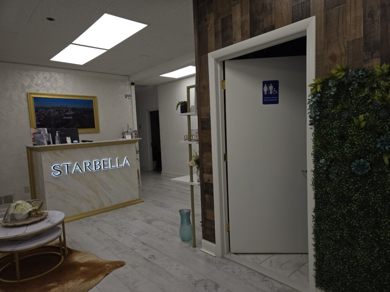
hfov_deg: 73.9
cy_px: 146
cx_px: 195
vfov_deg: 58.9
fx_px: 259
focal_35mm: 23
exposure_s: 1/120
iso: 32
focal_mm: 5.4
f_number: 1.8
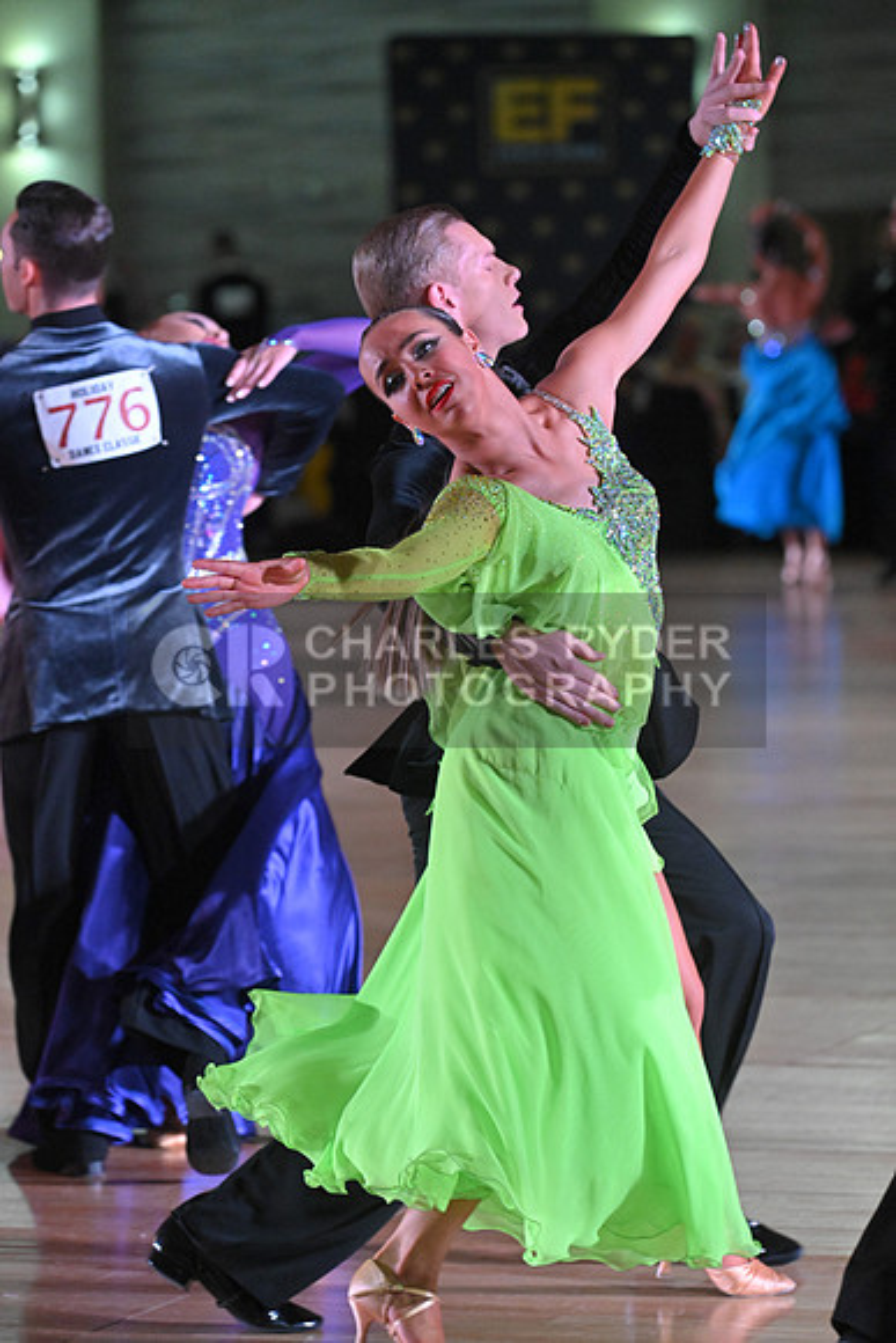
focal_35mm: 175
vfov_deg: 11.7
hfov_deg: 7.9
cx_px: 448
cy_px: 672
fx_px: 6529
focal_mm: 175
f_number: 5.6
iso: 5000
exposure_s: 1/400
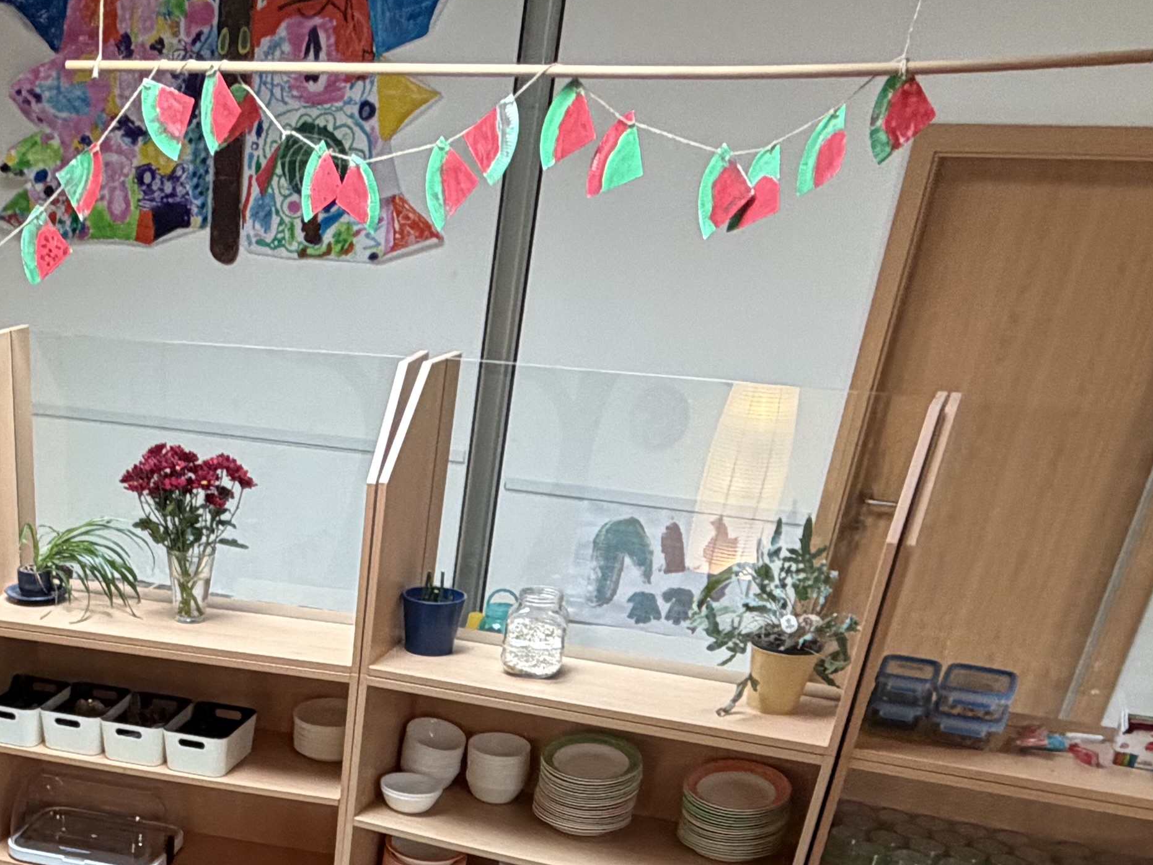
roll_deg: -1.3
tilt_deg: -35.5
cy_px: 1112
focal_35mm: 43
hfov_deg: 41.4
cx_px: 183
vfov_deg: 28.0
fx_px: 1432
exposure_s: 1/50
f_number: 2.2
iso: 250
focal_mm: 2.22
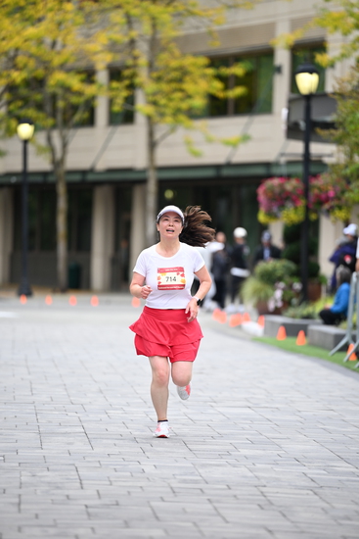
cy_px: 270
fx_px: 2990
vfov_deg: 10.3
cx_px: 180
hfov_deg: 6.9
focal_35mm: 200
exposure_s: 1/2000
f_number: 2.8
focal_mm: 200
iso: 640
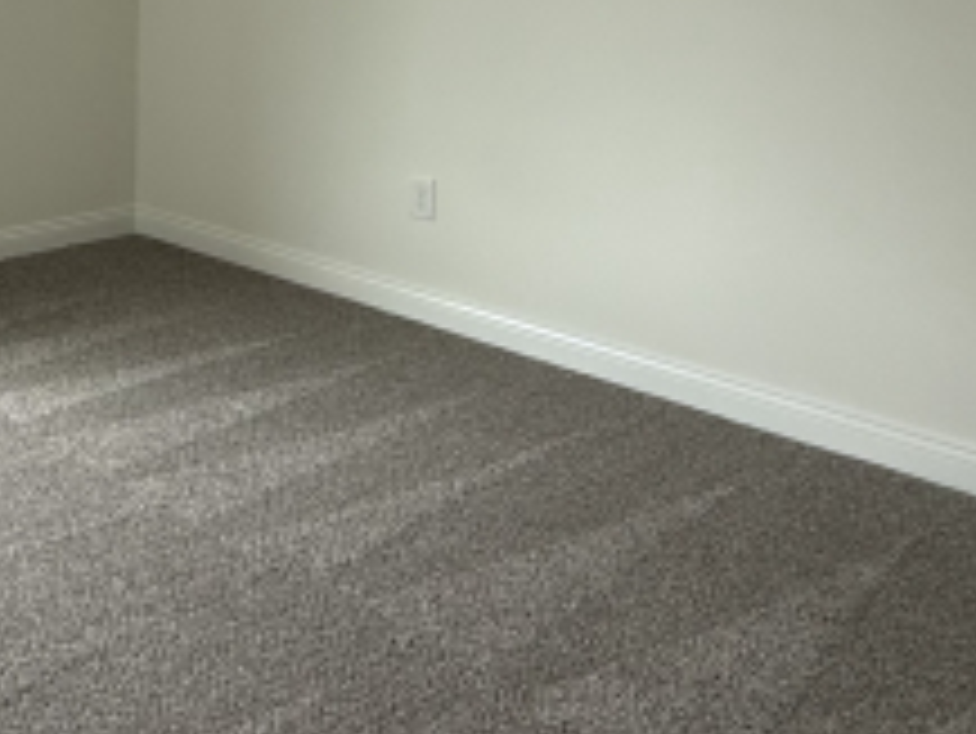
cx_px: 25
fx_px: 1213
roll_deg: -0.3
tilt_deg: -8.2
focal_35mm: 43
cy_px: 77
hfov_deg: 39.3
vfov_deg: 32.0
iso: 200
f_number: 2.2
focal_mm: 2.22
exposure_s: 1/99
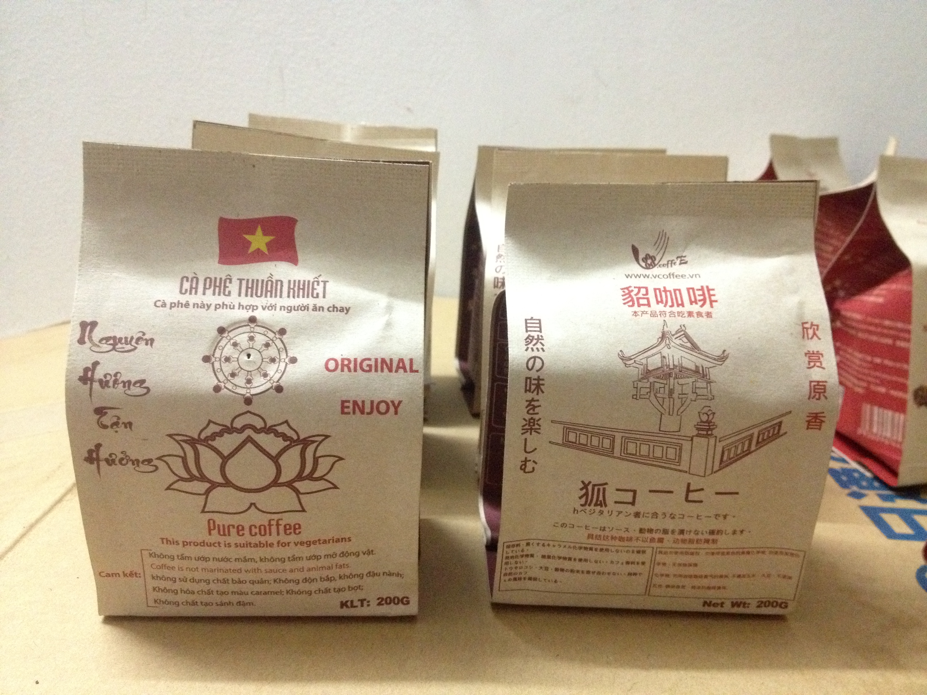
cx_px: 464
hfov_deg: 52.6
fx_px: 937
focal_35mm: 35
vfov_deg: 40.7
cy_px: 348
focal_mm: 4.28
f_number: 2.4
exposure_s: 1/17
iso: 640
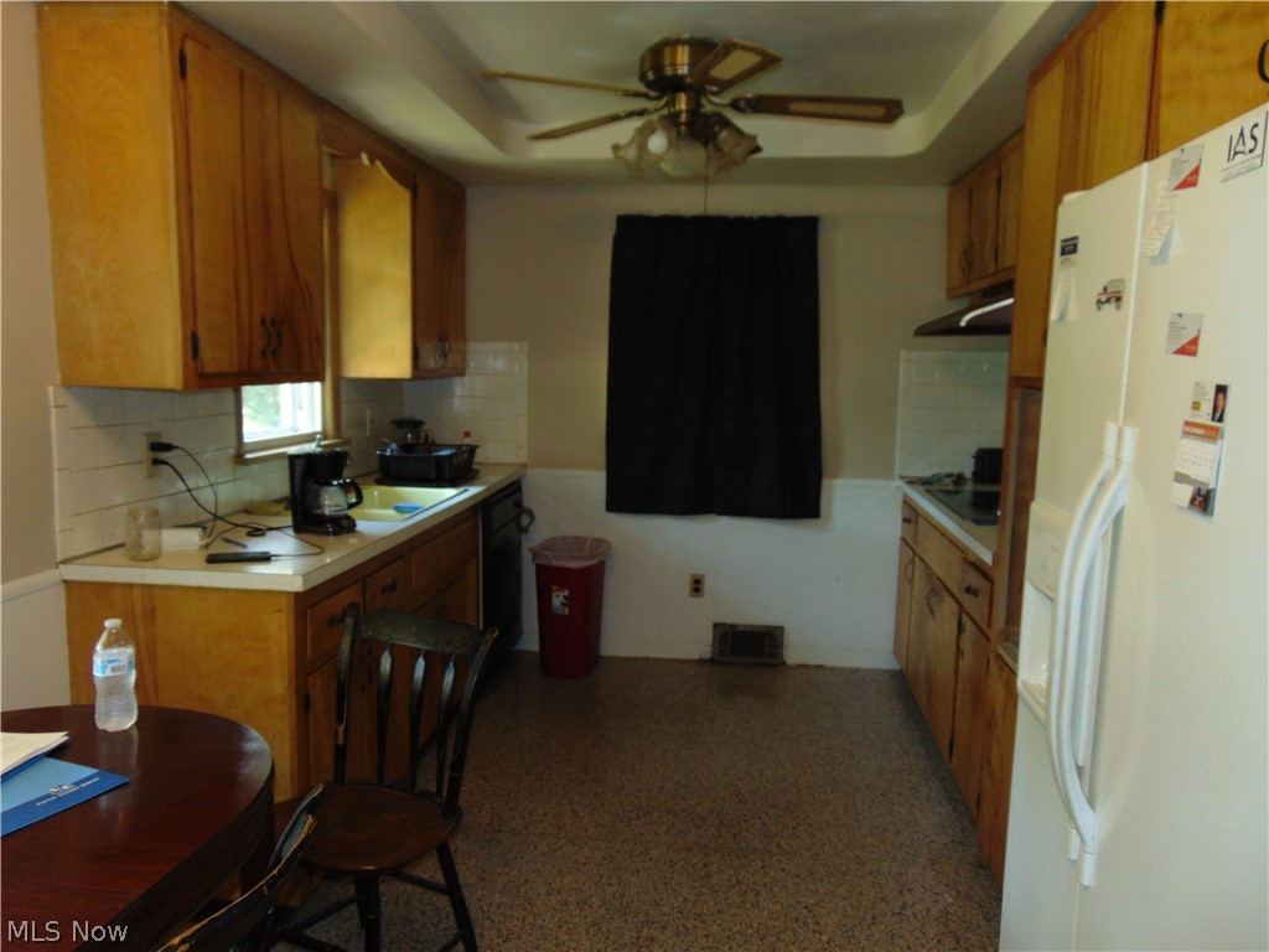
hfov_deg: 69.4
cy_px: 476
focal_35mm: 25
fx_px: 916
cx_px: 634
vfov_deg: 54.9
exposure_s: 1/30
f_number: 3
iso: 200
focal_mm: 4.5
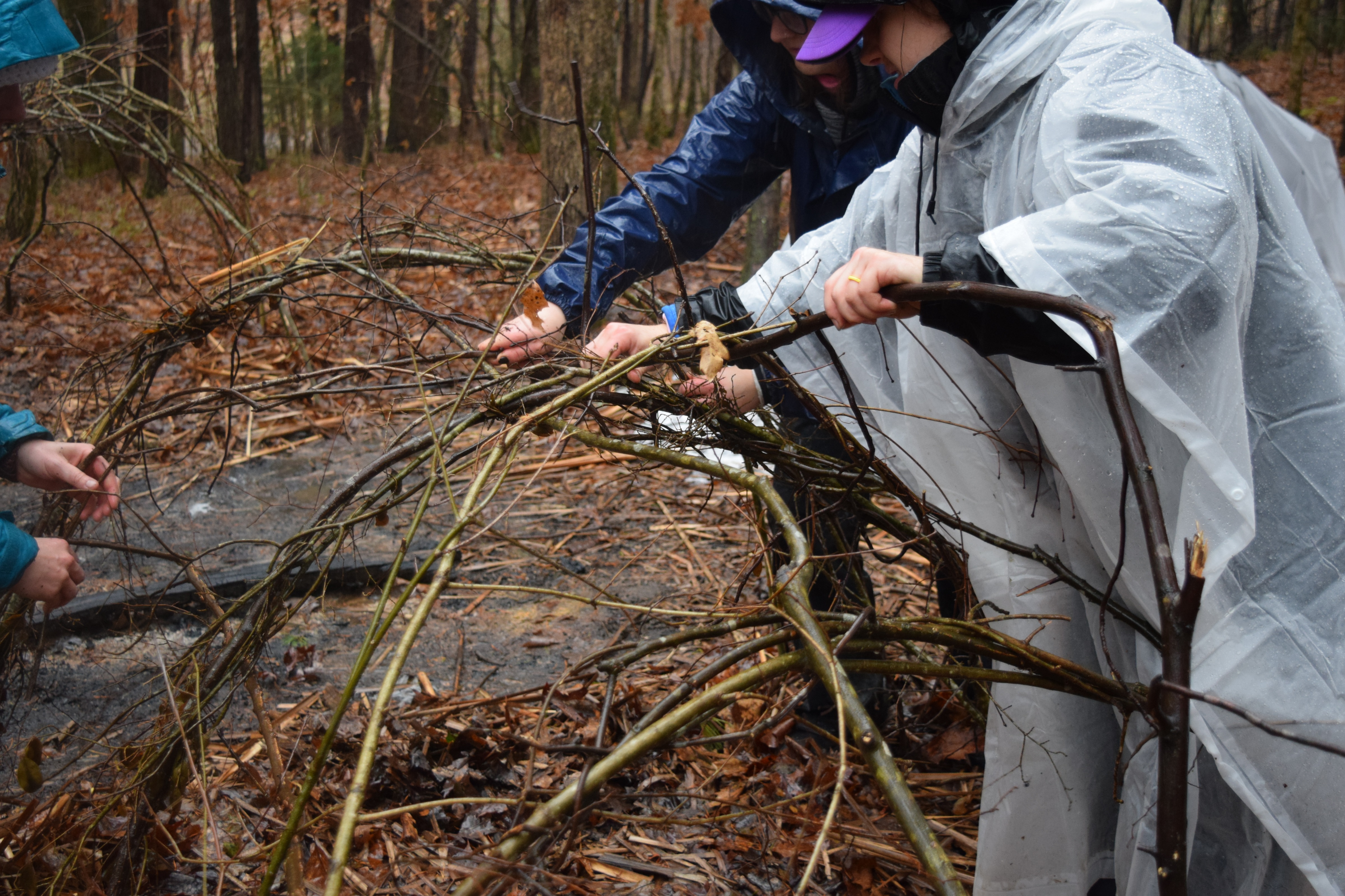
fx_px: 1681
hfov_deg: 43.6
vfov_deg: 29.9
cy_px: 448
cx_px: 672
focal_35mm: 45
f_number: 4.2
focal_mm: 30
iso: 1100
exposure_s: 1/60
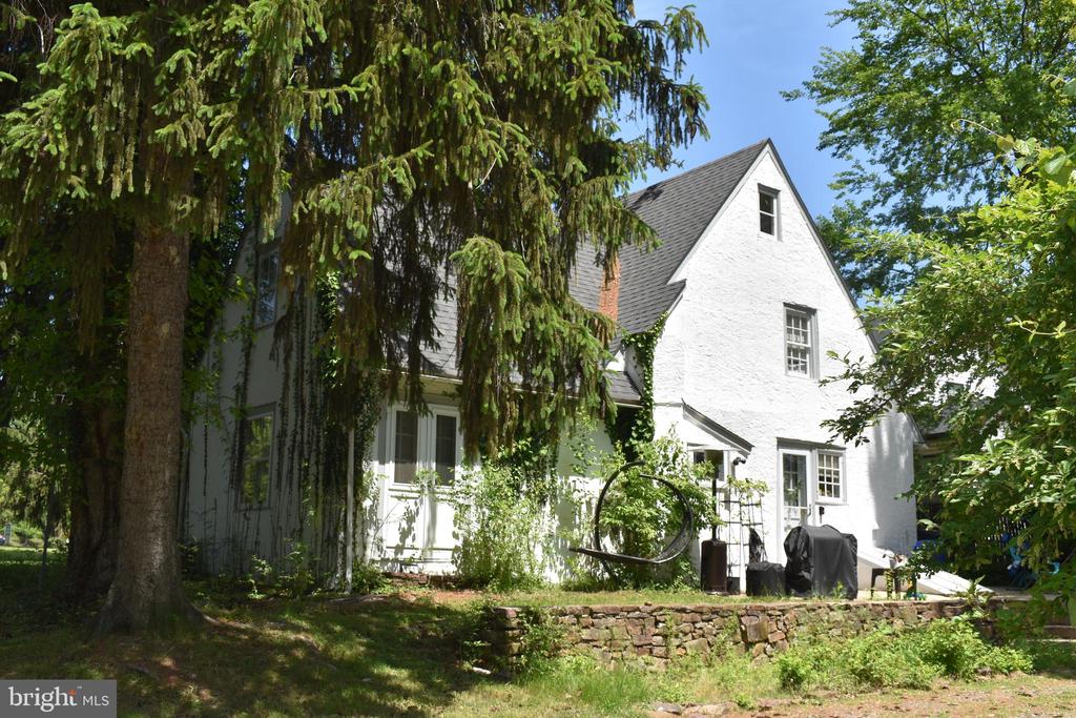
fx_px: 1121
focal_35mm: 38
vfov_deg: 35.5
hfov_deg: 51.3
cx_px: 538
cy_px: 359
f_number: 9
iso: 100
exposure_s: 1/200
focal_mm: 25
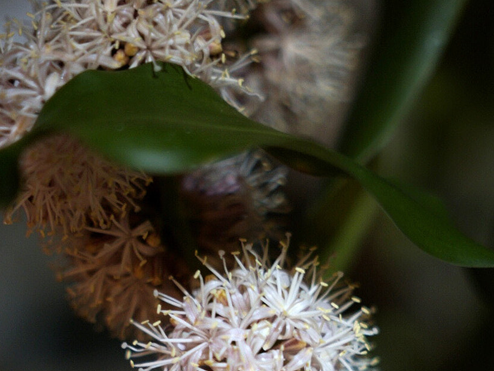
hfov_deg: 20.0
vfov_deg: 14.6
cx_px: 269
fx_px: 1398
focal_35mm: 98
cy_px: 439
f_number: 1.4
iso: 800
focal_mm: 35
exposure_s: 1/13
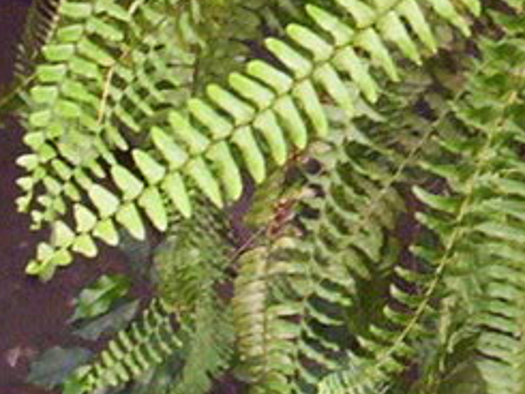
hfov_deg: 11.9
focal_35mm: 159
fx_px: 2413
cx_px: 748
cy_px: -79
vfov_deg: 9.2
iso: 200
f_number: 4.5
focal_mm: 4.99
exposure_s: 1/28.2
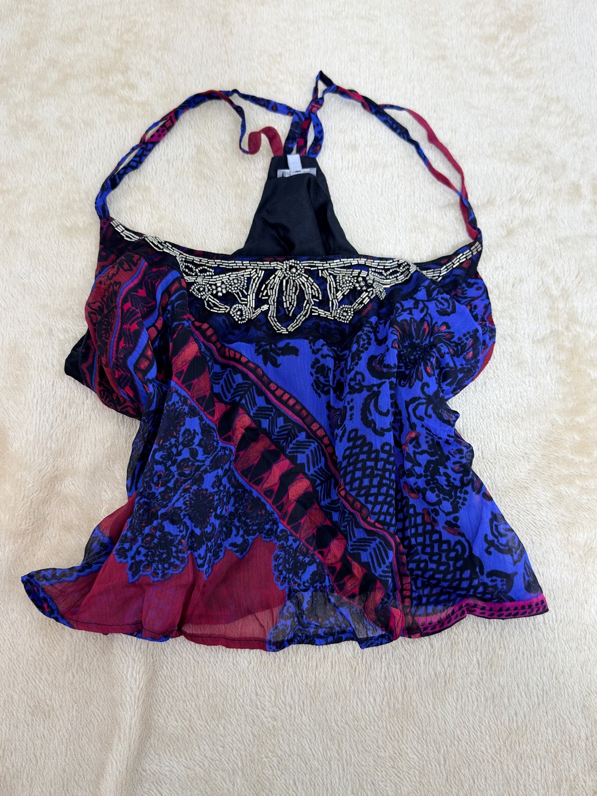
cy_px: 398
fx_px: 782
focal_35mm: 34
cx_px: 298
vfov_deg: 54.0
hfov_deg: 41.8
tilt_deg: -68.7
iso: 50
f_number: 1.78
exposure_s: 1/50
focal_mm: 6.76
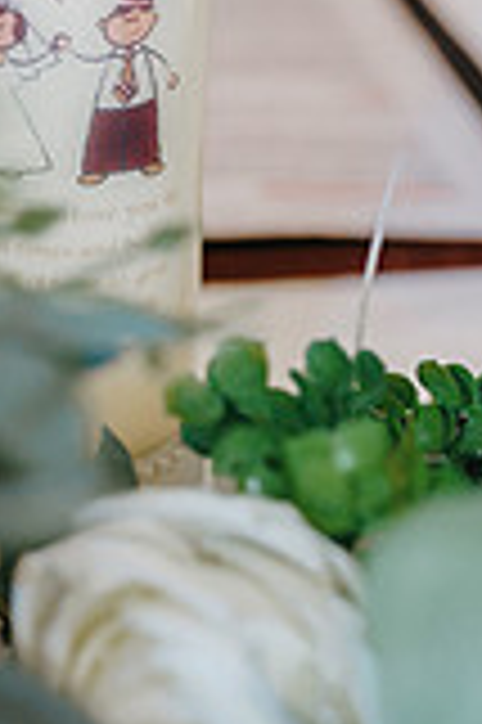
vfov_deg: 20.4
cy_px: 67
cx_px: 50
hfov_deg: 13.8
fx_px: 1972
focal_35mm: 98
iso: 2000
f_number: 2.2
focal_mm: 35
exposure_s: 1/200
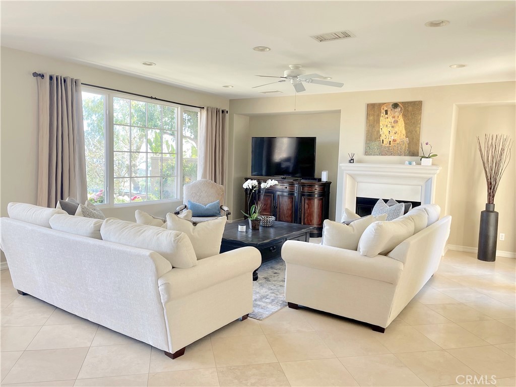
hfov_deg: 67.3
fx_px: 388
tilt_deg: -5.1
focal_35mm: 26
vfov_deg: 53.1
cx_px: 258
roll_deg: -1.9
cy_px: 194
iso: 50
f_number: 1.6
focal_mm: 5.1
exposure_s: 1/121
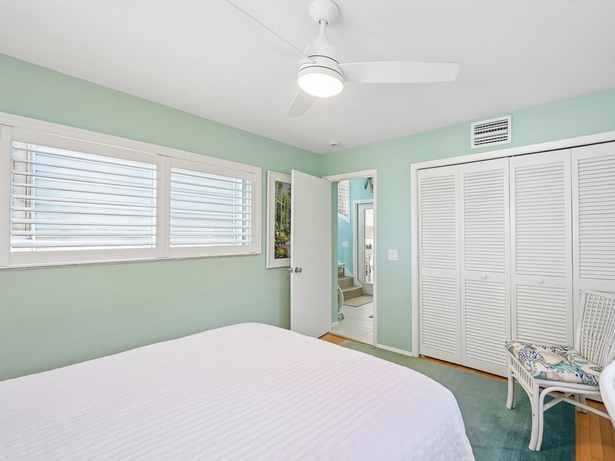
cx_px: 358
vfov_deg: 78.1
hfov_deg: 93.7
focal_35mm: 16
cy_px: 239
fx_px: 284
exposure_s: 1/50
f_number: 8
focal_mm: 14
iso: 400
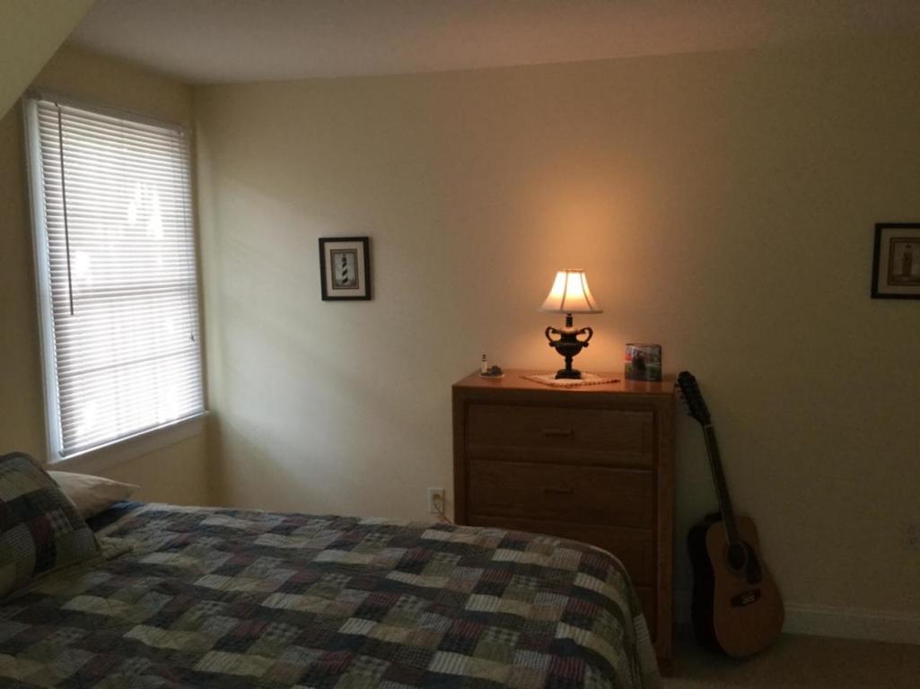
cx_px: 460
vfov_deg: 45.4
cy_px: 344
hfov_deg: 58.4
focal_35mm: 31
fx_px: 824
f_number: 2.4
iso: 100
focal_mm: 3.3
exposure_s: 1/30
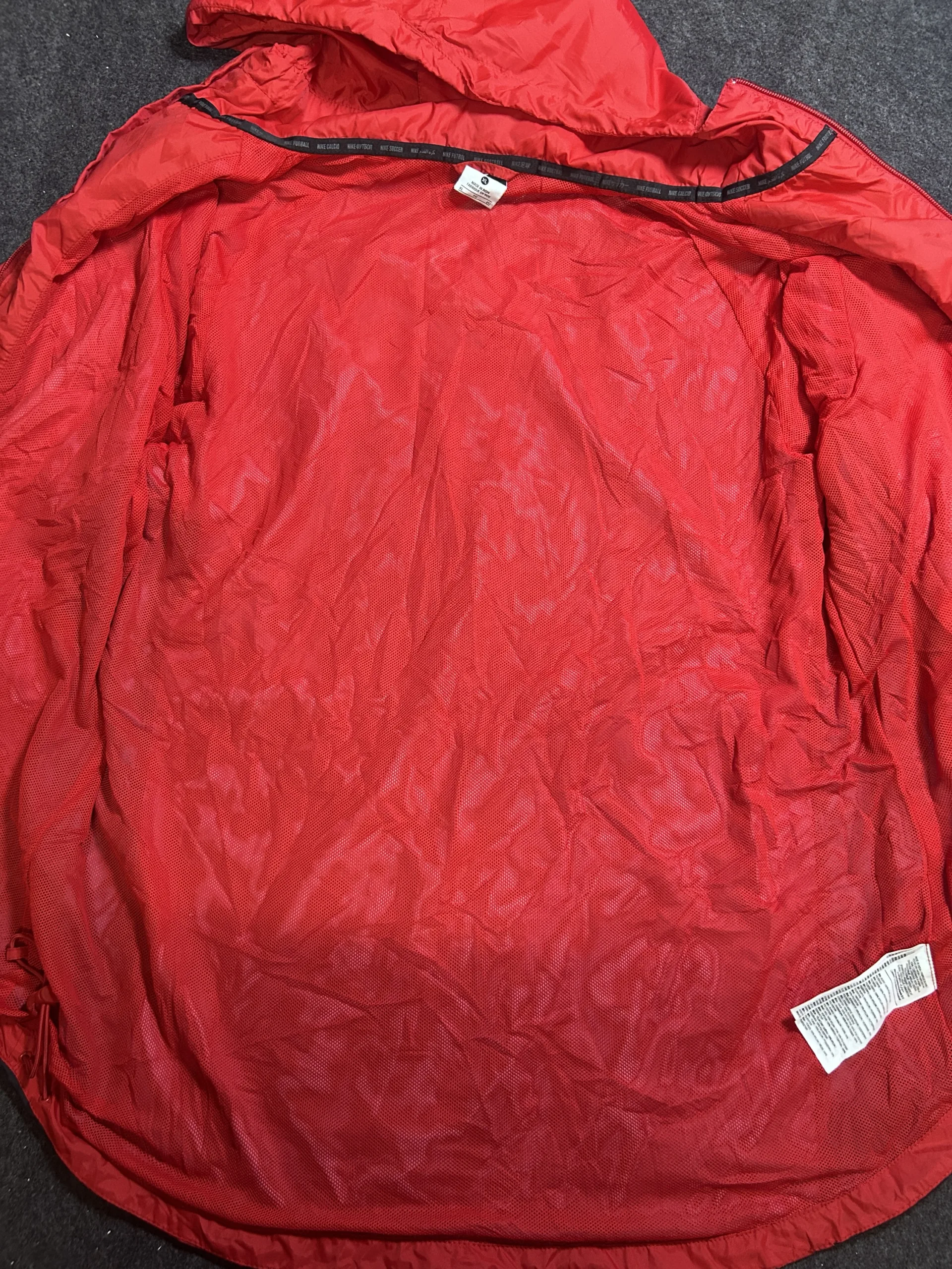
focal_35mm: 26
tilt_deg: -63.7
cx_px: 476
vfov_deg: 67.3
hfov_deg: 53.1
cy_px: 634
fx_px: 953
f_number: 1.5
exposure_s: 1/50
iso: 400
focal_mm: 5.7
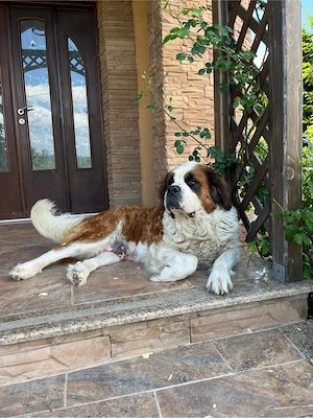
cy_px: 209
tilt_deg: -4.9
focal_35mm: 26
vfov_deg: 67.3
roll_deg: +3.0
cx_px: 156
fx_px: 313
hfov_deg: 53.1
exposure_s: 1/428
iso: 50
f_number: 1.6
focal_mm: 5.1
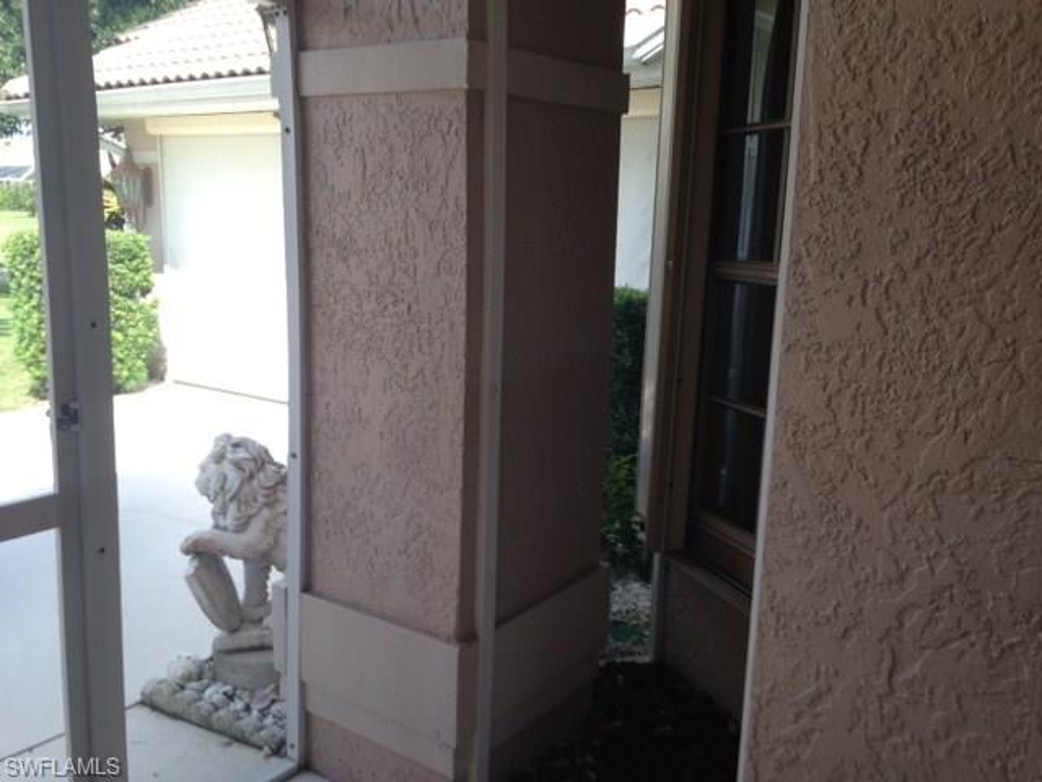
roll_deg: +1.2
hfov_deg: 55.4
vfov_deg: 42.9
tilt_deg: -10.7
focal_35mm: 33
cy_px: 391
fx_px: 993
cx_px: 521
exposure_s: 1/186
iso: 50
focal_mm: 4.12
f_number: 2.4
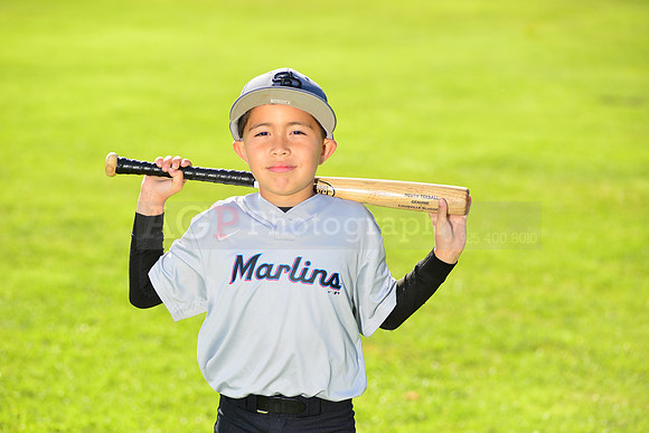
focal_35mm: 135
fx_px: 2434
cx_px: 324
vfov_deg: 10.2
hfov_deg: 15.2
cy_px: 216
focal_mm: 135
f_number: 5
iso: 100
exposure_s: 1/250
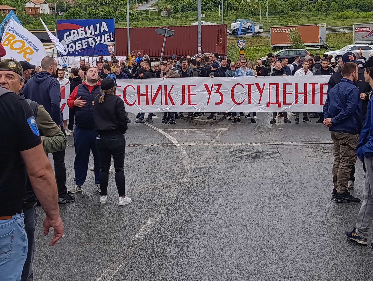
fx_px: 604
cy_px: 95
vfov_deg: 26.0
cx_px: 131
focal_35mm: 56
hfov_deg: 34.1
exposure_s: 1/164
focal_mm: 6.11
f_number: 1.65
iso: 50
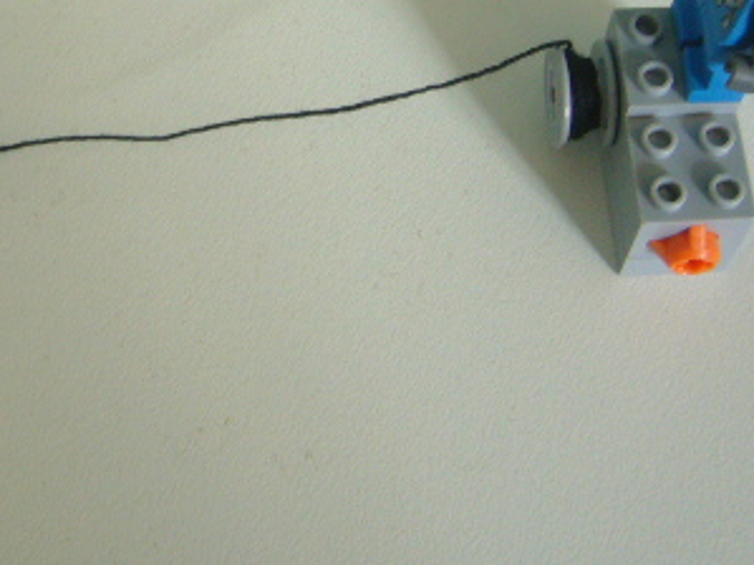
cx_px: 242
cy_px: 33
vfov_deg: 19.2
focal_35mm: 75
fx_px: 1633
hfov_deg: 25.8
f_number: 2.8
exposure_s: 1/20
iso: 100
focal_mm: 5.8
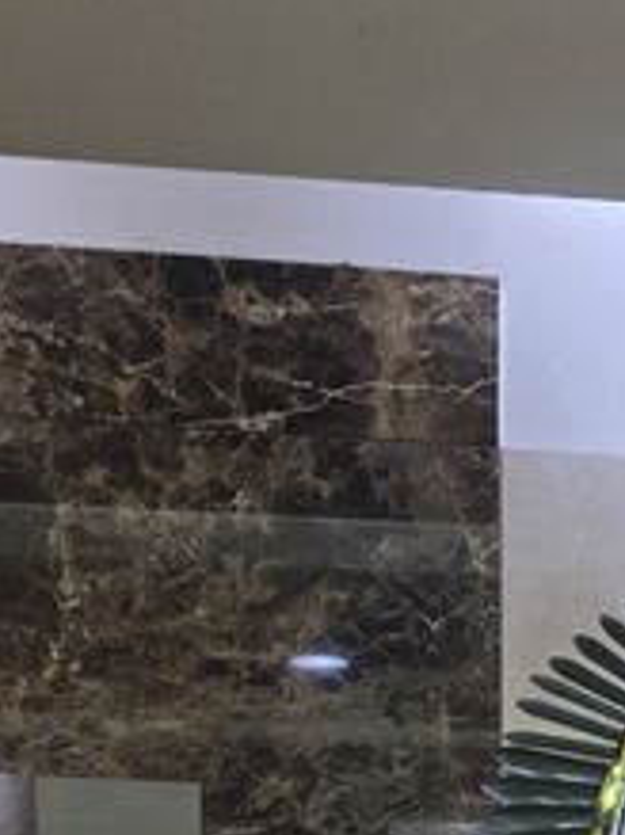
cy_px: 1388
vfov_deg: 19.2
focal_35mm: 84
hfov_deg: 16.8
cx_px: 739
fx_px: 2024
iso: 125
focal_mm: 6.3
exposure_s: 1/120
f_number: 1.7
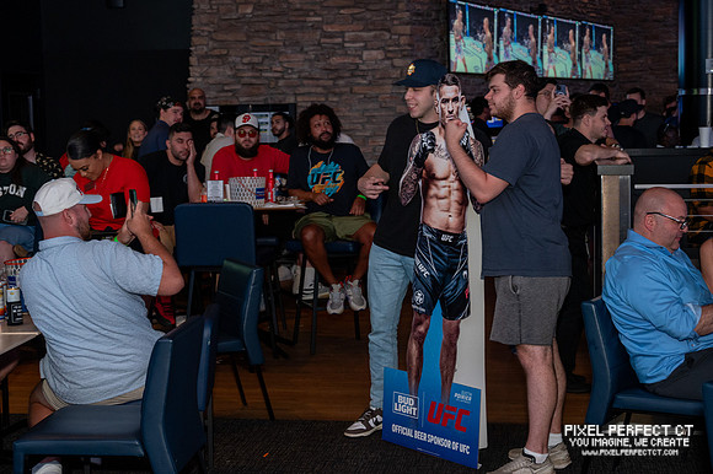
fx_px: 1207
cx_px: 356
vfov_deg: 22.2
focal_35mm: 61
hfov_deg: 32.9
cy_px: 237
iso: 6400
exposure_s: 1/60
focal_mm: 61
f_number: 6
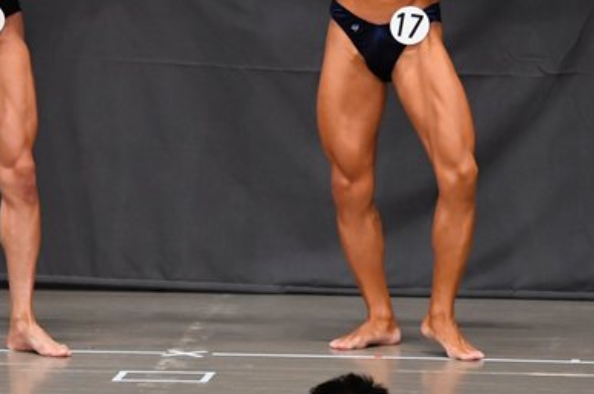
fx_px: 7168
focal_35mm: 435
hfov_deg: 4.7
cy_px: 43
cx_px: 190
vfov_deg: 3.2
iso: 5000
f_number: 5.6
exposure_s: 1/400
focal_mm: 145
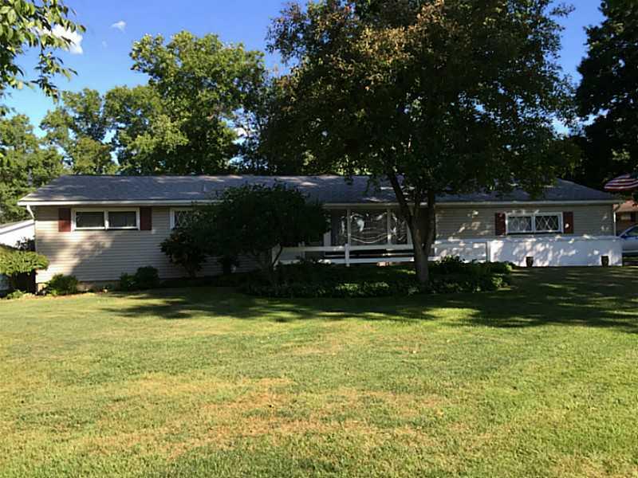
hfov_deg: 61.7
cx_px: 319
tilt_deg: +1.0
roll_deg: +0.2
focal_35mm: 29
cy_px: 239
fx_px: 534
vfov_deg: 48.2
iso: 32
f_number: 2.2
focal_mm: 4.15
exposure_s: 1/494
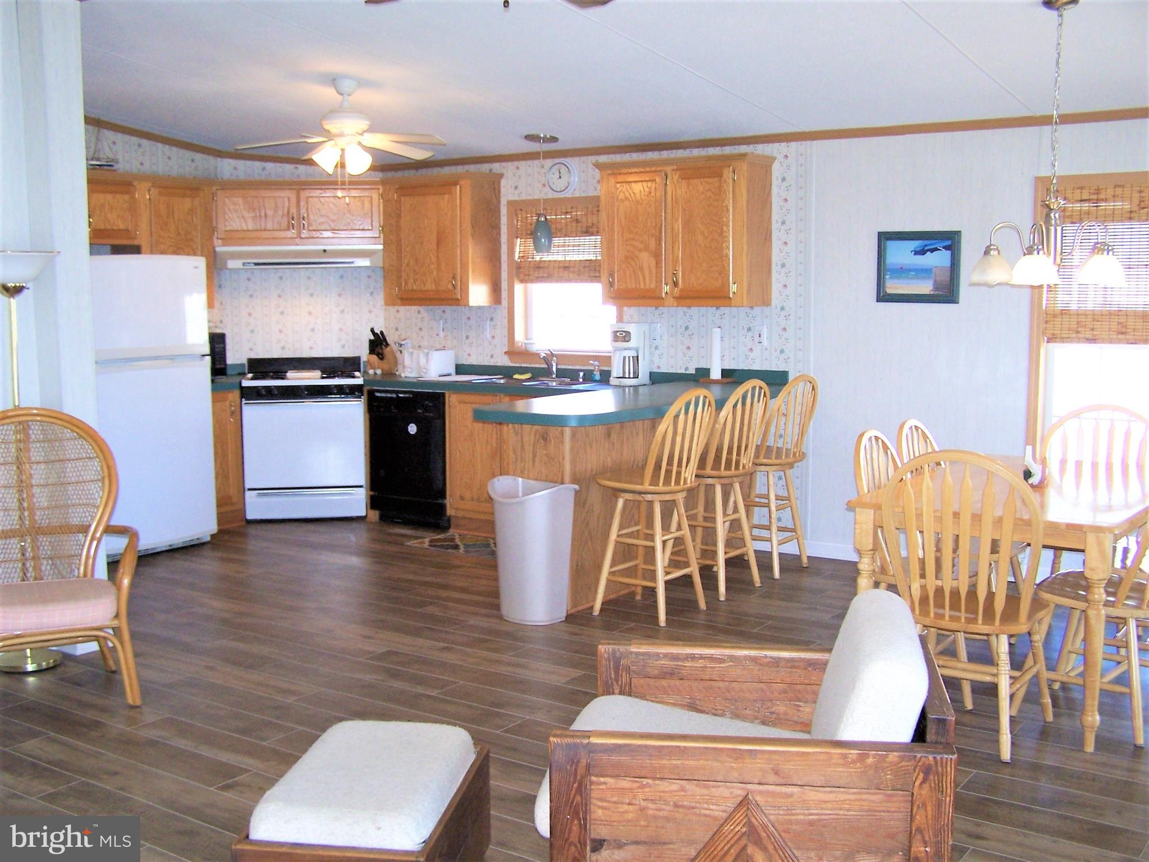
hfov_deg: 49.0
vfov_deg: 37.7
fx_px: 1262
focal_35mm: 38
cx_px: 574
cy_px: 431
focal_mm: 6.3
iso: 140
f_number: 2.8
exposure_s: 1/60
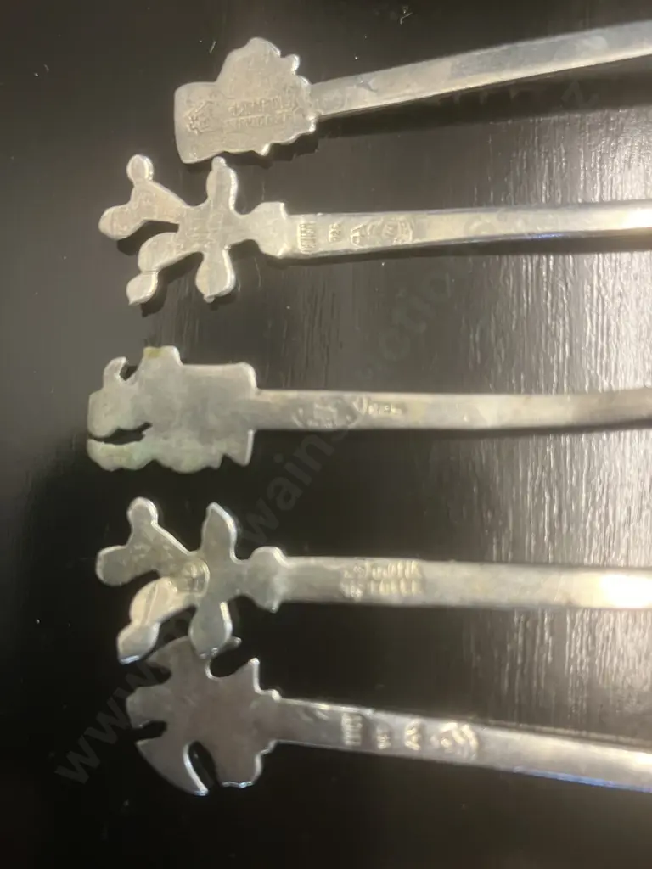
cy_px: 434
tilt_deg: -80.5
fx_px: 703
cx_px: 326
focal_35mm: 28
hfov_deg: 49.7
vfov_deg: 63.4
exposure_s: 1/33
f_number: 1.8
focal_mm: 3.99
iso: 320
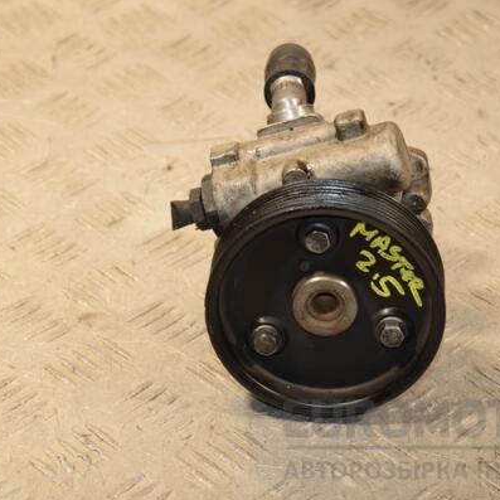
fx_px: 2206
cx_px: 259
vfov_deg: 12.9
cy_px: 251
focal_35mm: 135
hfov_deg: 12.9
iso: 800
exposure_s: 1/200
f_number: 6.3
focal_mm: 70
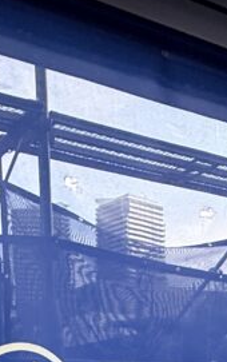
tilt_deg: -10.5
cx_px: 140
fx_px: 691
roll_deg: -0.7
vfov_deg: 23.7
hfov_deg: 18.6
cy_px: 536
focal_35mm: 70
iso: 125
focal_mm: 2.22
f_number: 2.2
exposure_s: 1/99
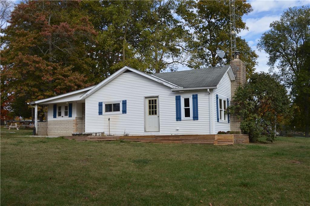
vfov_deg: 36.8
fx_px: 310
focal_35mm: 36
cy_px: 103
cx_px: 155
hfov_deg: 53.2
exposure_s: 1/200
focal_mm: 24
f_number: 7.1
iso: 100
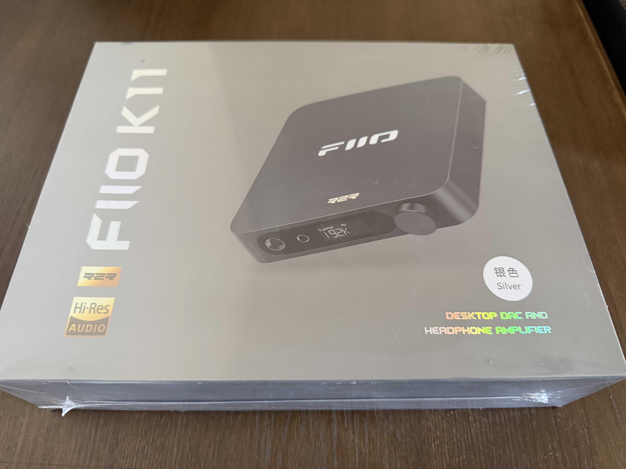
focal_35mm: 24
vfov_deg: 56.8
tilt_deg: -59.0
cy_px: 234
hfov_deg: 71.6
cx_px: 313
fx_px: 434
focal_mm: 6.76
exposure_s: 1/60
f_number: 1.78
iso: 800
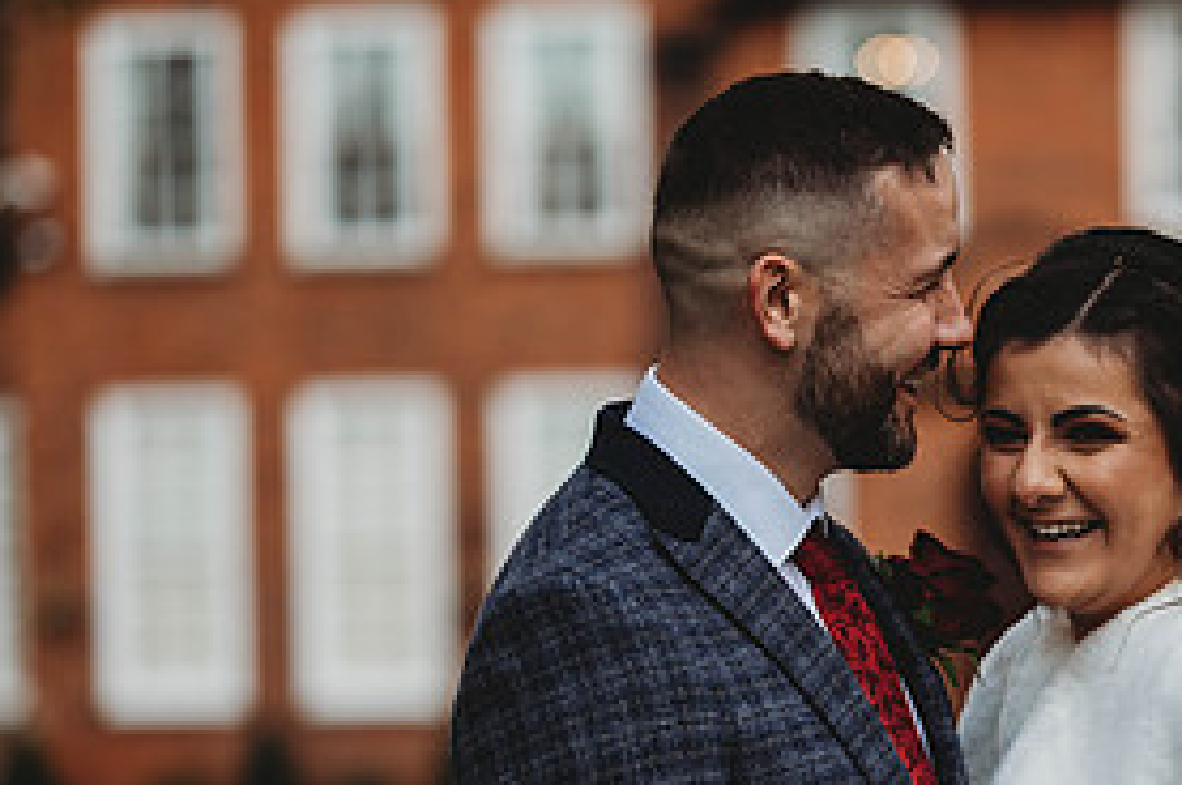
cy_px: 725
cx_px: 986
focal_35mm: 178
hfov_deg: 11.5
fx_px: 5837
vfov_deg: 7.7
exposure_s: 1/250
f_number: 1.8
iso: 100
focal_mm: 85
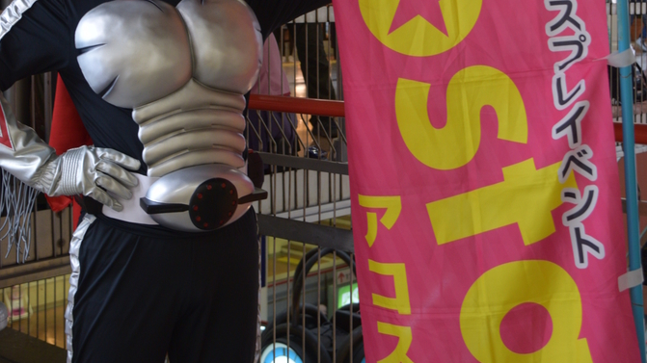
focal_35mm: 65
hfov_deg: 32.5
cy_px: -1
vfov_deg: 18.1
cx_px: 324
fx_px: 1111
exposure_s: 1/30
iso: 400
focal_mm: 27
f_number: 4
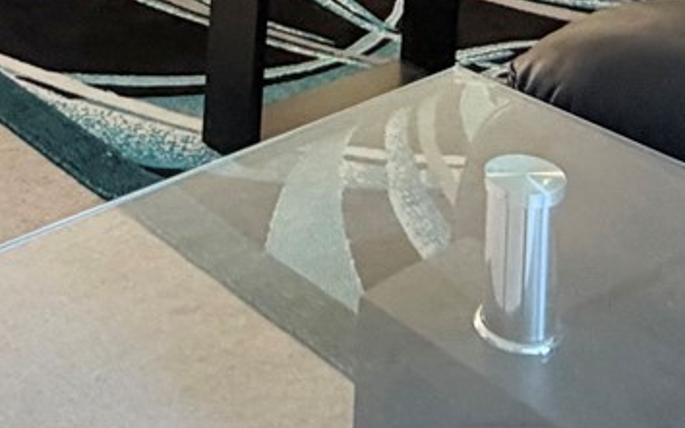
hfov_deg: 30.6
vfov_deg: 15.1
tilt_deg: +1.6
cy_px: -463
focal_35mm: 67
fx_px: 1250
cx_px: 337
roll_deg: -3.9
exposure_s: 1/60
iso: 320
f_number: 2.2
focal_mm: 2.22
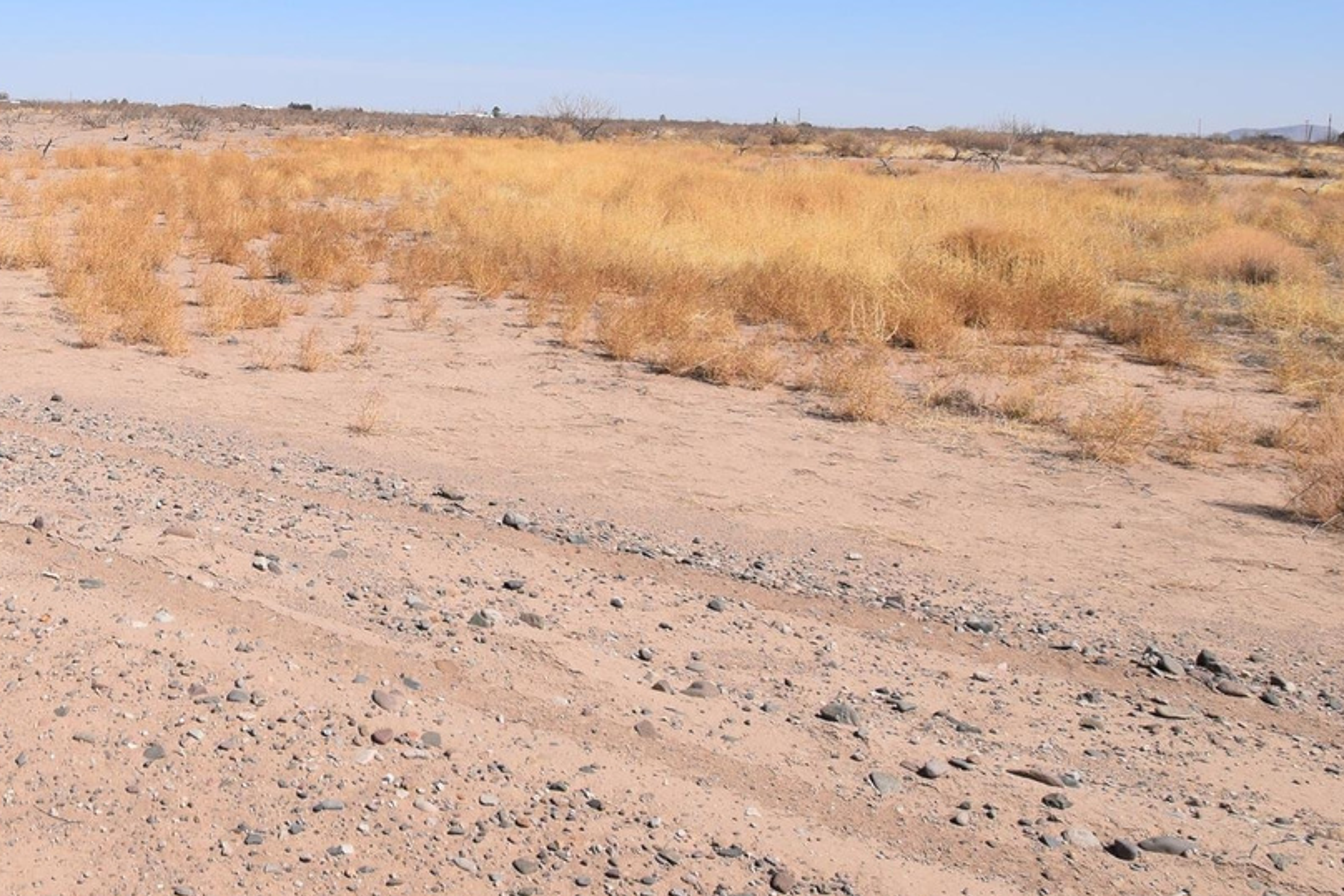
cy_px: 114
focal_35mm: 38
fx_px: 1419
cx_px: 55
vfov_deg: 33.5
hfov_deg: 44.5
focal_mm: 10
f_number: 11
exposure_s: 1/500
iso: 200
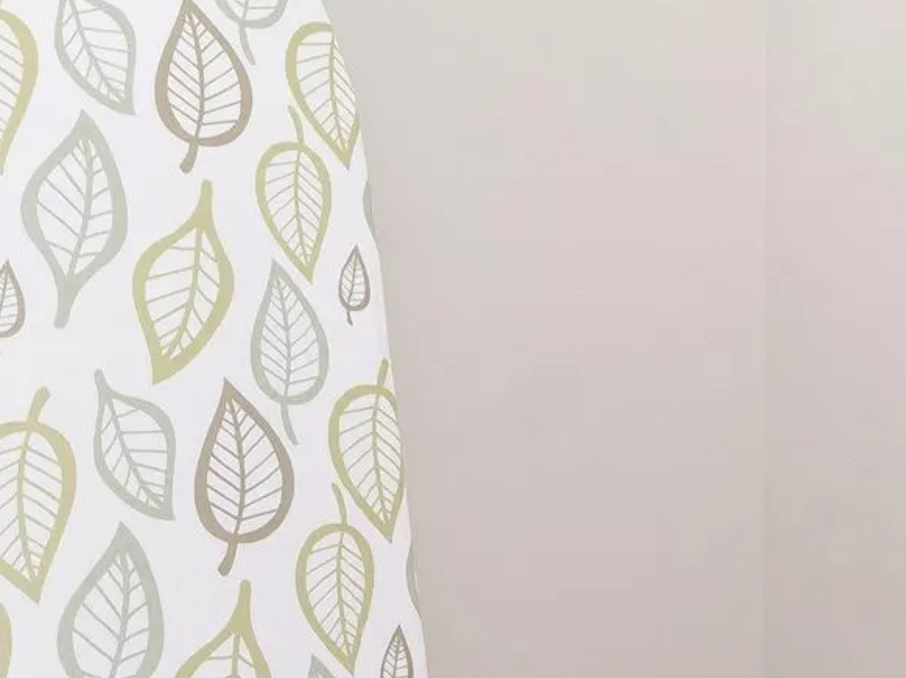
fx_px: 1858
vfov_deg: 20.1
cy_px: -1
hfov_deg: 25.2
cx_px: 1029
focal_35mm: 71
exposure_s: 1/2
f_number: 11
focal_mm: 14
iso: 100
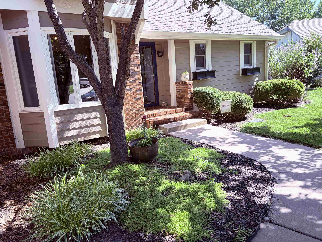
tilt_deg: -8.9
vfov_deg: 53.1
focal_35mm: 26
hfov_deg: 67.3
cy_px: 121
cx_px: 161
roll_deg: +4.4
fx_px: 242
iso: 64
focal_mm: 5.96
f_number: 1.6
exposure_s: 1/791
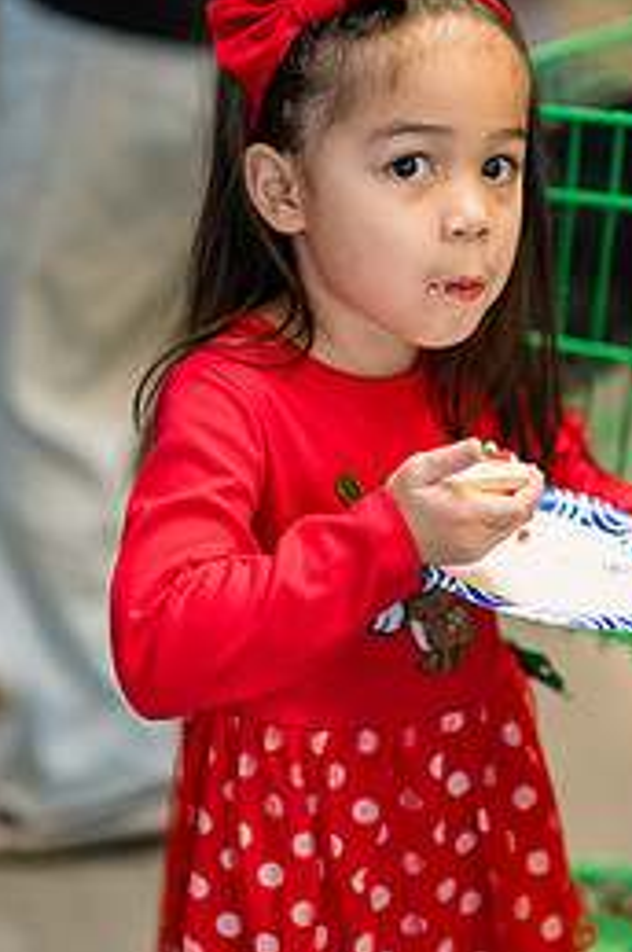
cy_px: 397
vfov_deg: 23.4
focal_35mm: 87
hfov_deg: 15.7
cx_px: 356
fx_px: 2297
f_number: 1.2
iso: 640
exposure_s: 1/500
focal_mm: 50
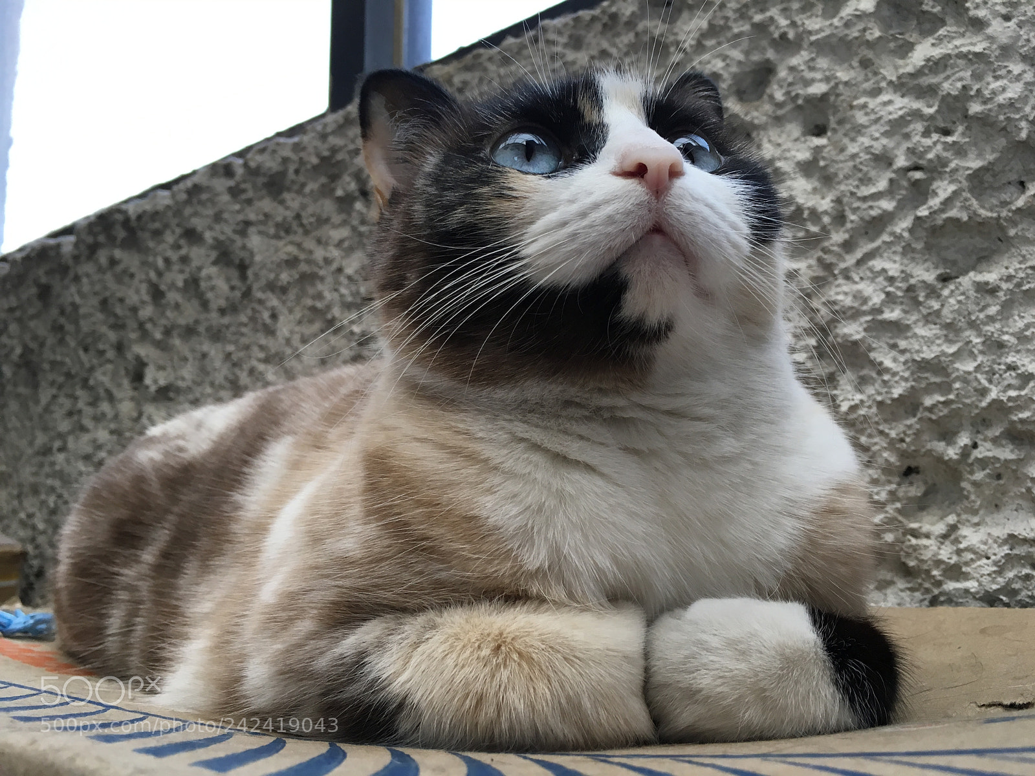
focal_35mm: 29
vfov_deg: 48.2
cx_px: 518
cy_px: 388
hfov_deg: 61.7
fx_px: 867
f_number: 2.2
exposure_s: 1/30
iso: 25
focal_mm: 4.15
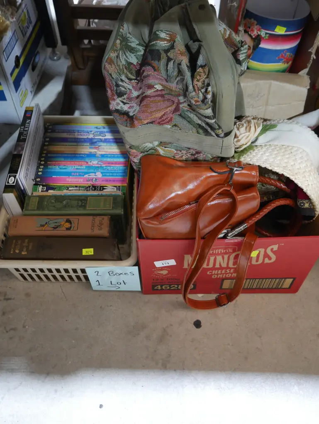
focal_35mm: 34
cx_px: 160
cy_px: 212
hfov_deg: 41.8
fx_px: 417
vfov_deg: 53.9
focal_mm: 17
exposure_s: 1/60
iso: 2000
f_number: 4
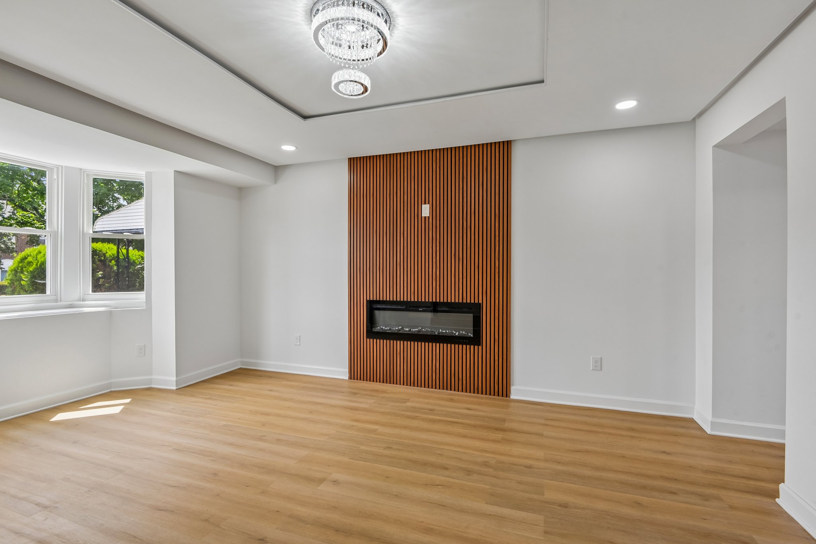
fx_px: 363
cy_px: 272
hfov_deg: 96.7
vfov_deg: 73.7
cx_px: 408
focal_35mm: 16
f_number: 8
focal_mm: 16
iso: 400
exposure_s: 1/60
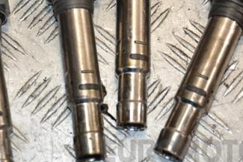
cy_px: 52
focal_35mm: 133
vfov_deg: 10.3
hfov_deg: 15.4
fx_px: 898
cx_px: 87
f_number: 4.8
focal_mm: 48
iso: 800
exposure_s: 1/200
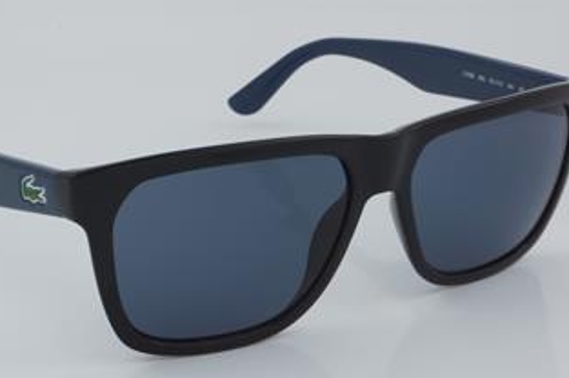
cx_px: 236
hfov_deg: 21.2
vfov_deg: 14.2
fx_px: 1516
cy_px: 213
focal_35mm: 96
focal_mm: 50
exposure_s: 1/4
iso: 100
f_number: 32
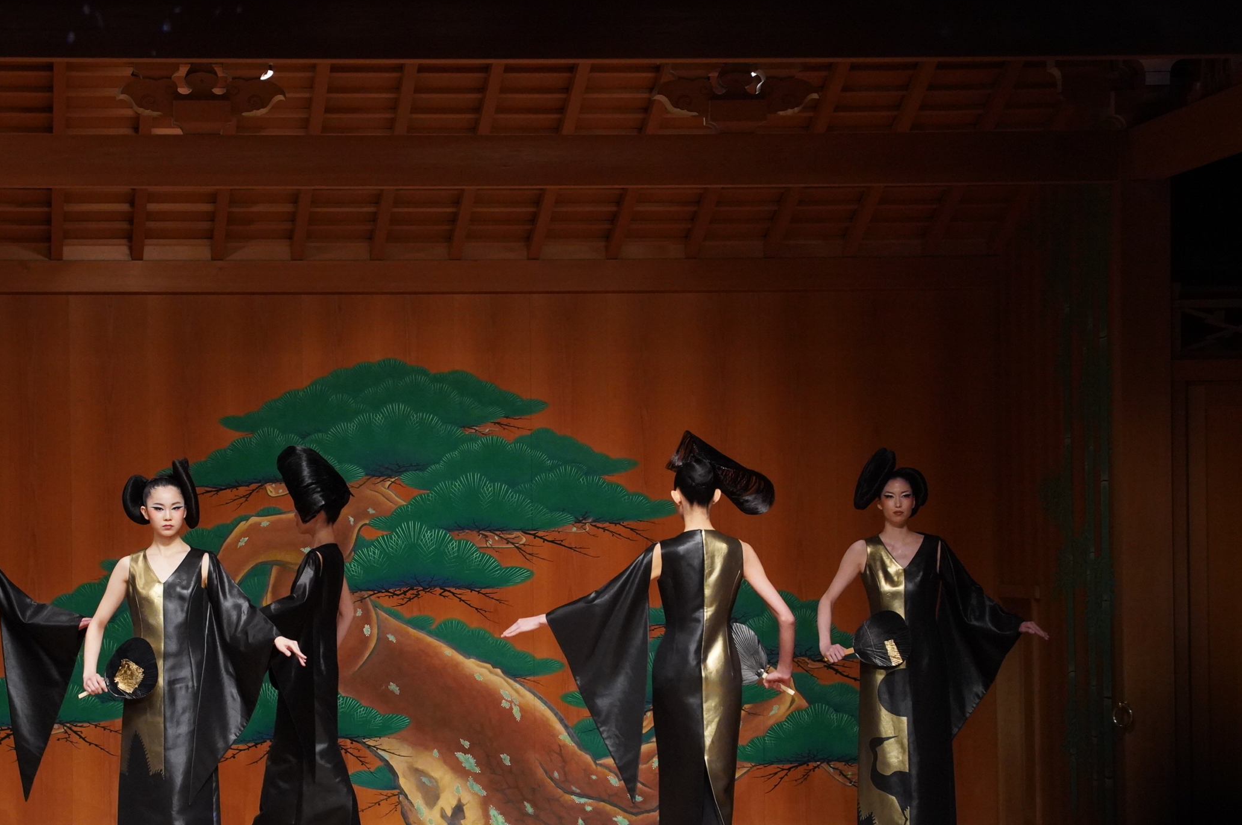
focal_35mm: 159
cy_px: 494
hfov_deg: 12.9
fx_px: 5480
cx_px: 471
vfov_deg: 8.6
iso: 8000
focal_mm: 128
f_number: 7.1
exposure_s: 1/100
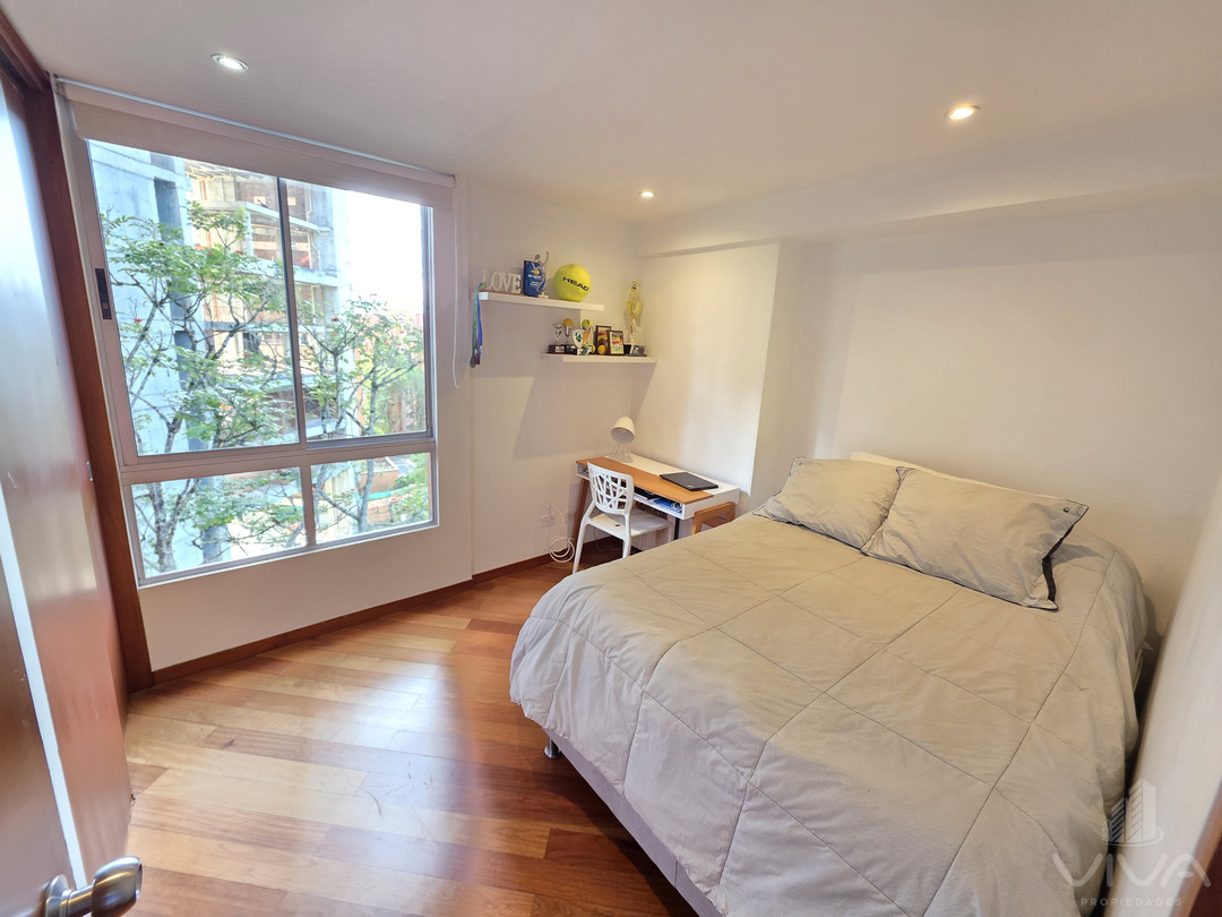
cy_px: 458
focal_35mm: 13
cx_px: 611
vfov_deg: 89.9
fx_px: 459
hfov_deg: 106.2
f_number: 1.9
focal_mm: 2.2
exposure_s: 1/60
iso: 160
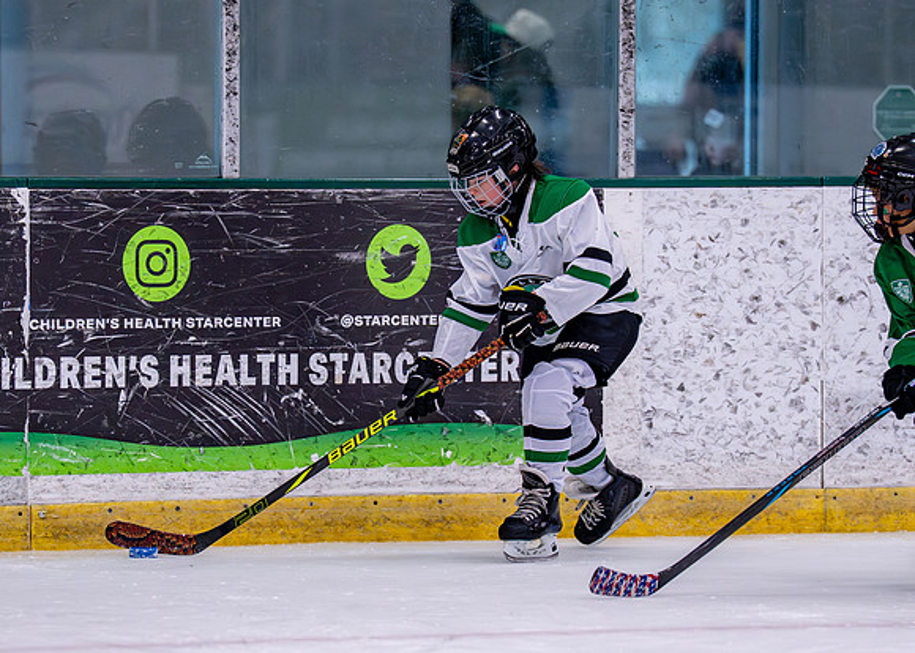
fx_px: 9309
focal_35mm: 358
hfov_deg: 5.6
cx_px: 464
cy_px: 367
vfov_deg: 4.0
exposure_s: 1/1250
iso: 2500
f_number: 2.8
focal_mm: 200
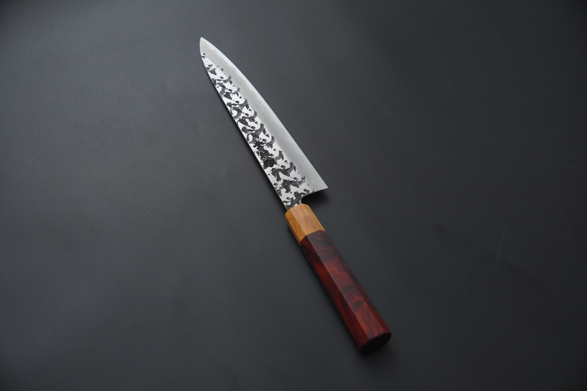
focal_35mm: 48
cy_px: 196
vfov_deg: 28.2
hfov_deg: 41.4
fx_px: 778
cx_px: 294
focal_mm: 31.8
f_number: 5
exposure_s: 1/160
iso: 500
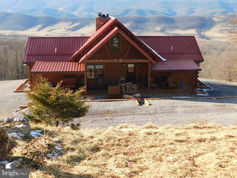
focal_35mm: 40
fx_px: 274
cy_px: 89
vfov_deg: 36.0
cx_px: 118
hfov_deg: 46.8
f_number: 3.6
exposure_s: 1/320
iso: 125
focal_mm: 7.1
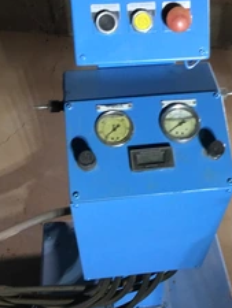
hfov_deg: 26.4
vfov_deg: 34.9
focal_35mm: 55
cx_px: 156
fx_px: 491
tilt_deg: -44.2
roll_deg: +0.8
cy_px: 138
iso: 200
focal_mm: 3.3
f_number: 2.4
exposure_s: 1/24
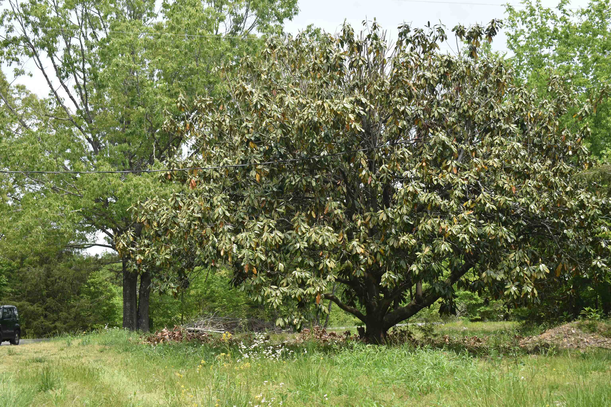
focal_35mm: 45
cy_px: 204
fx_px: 764
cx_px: 306
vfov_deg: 29.9
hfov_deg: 43.6
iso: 100
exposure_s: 1/200
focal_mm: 30
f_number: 7.1
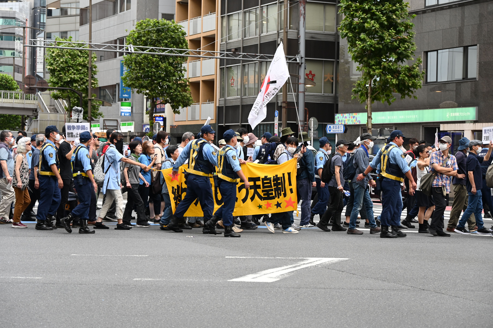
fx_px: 1136
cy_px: 164
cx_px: 246
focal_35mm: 83
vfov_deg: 16.4
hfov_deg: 24.5
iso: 800
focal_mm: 83
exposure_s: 1/100
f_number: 6.3
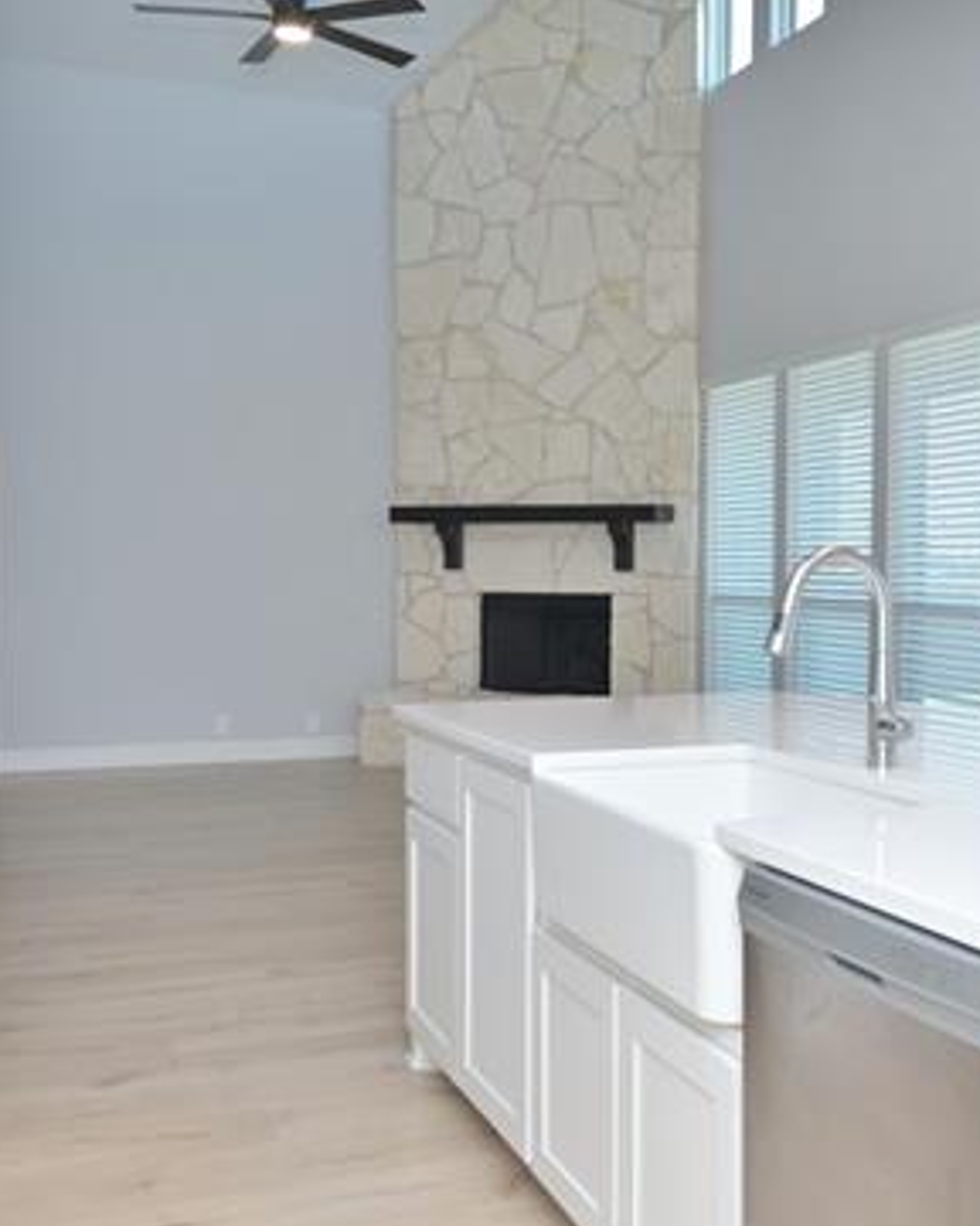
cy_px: 613
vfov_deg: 44.5
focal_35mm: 41
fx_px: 1499
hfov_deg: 35.6
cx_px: 701
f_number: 4.5
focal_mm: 15.5
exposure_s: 1/80
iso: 200
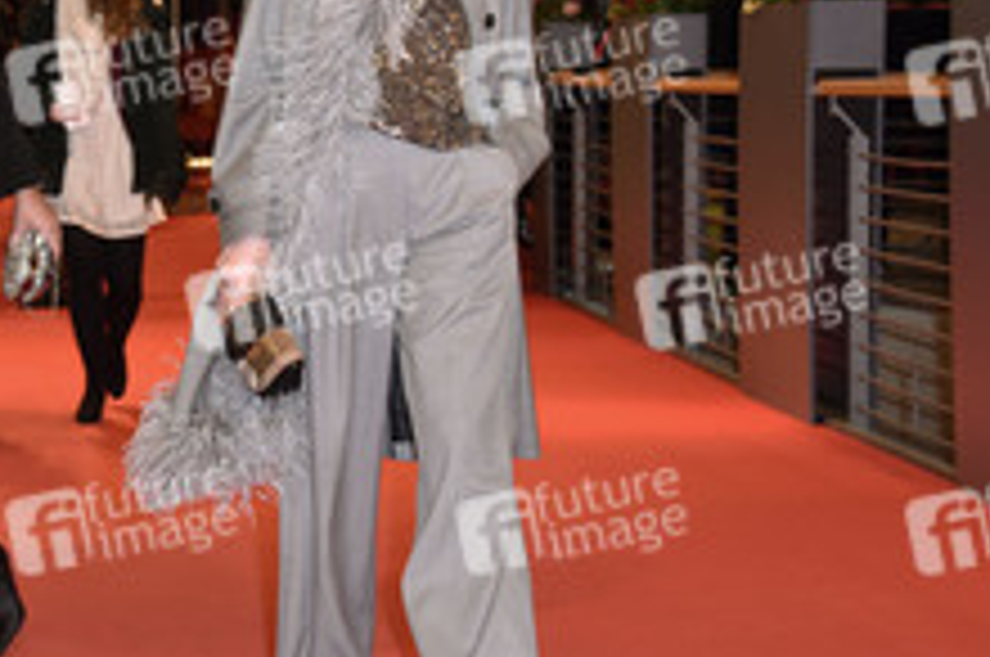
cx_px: 182
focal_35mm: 119
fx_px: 3268
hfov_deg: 17.1
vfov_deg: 11.5
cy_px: 184
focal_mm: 58
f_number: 5
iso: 1000
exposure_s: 1/125
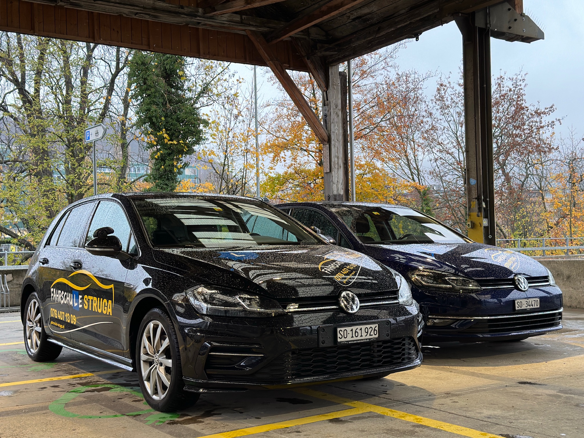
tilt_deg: +2.3
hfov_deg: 42.1
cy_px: 219
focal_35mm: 45
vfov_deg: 32.2
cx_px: 292
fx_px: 759
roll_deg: +1.4
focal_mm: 6.86
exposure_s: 1/60
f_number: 1.78
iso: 200
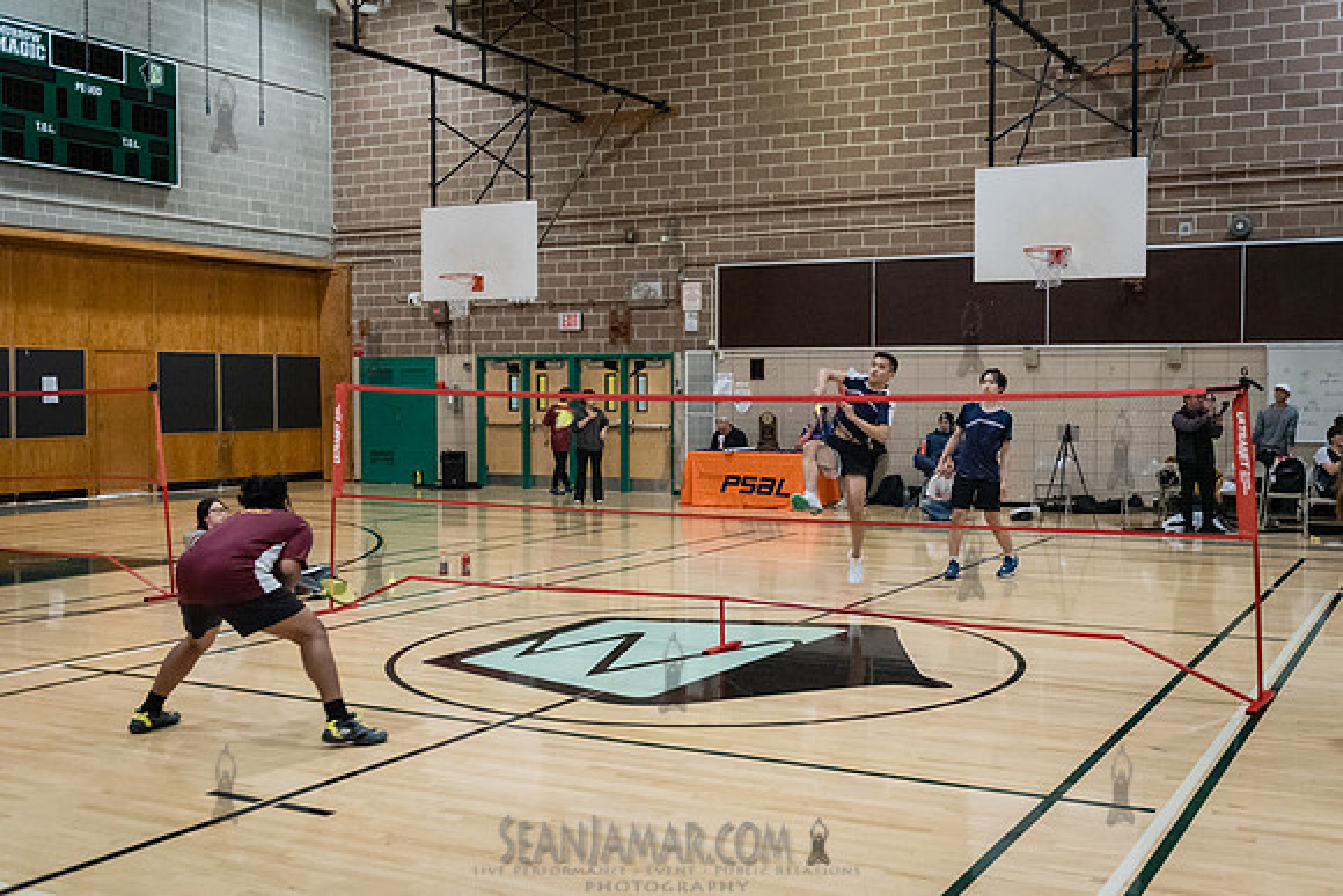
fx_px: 1427
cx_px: 752
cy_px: 464
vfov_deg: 34.9
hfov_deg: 50.3
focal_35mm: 38
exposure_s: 1/400
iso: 8000
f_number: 3.5
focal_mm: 34
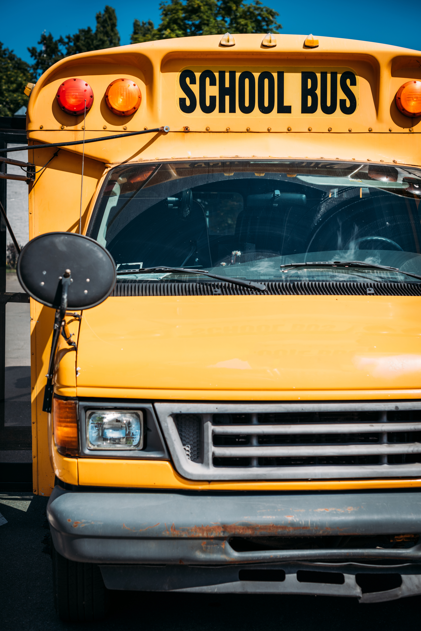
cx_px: 210
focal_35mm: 50
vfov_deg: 39.6
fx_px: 876
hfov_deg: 27.0
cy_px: 316
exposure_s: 1/1250
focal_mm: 50
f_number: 4
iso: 100
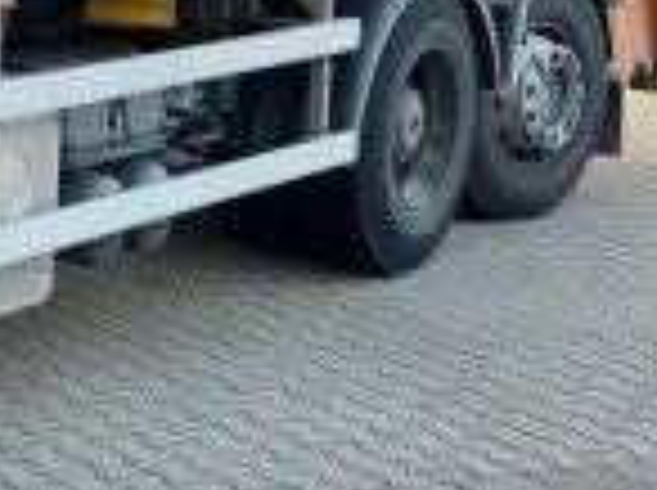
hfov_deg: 15.7
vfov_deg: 12.6
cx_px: -374
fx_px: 2160
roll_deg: -2.4
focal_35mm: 114
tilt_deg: -1.5
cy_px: -126
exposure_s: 1/269
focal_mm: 5.7
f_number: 1.5
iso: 50
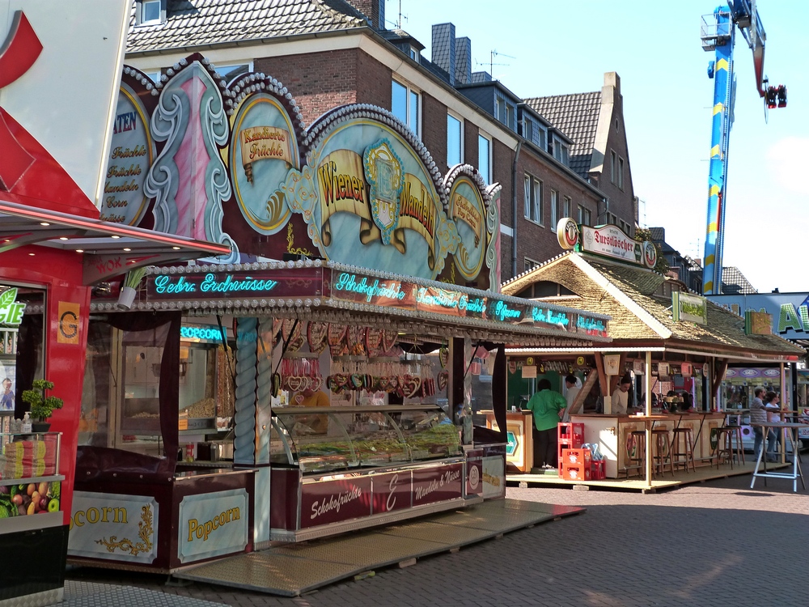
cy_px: 304
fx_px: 1075
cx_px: 404
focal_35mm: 46
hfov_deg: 41.2
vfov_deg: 31.5
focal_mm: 8.3
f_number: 4
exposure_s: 1/160
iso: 160
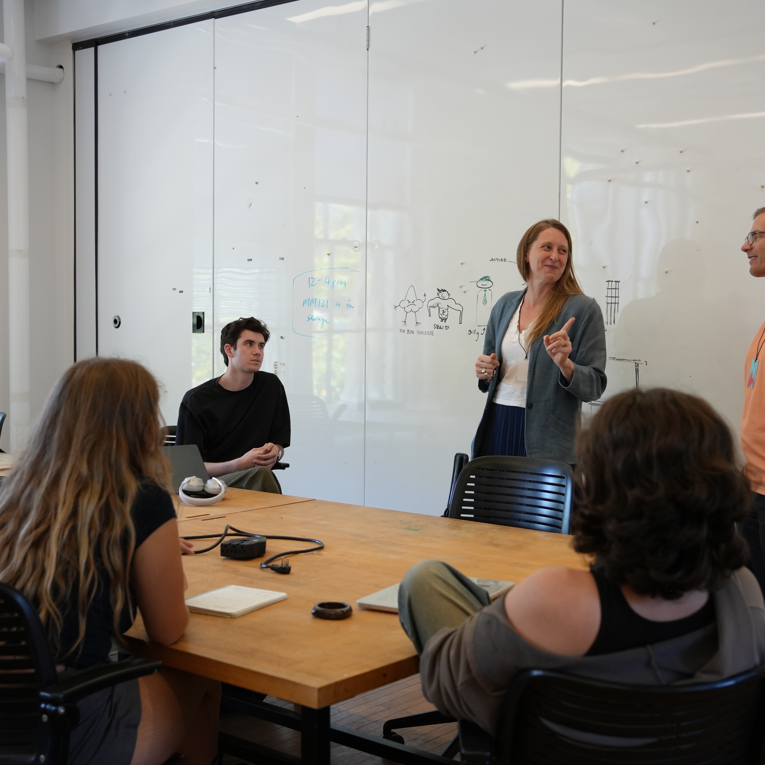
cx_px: 427
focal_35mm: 45
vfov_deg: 37.6
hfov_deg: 37.5
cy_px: 383
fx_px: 1125
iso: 1000
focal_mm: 35
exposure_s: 1/160
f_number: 4
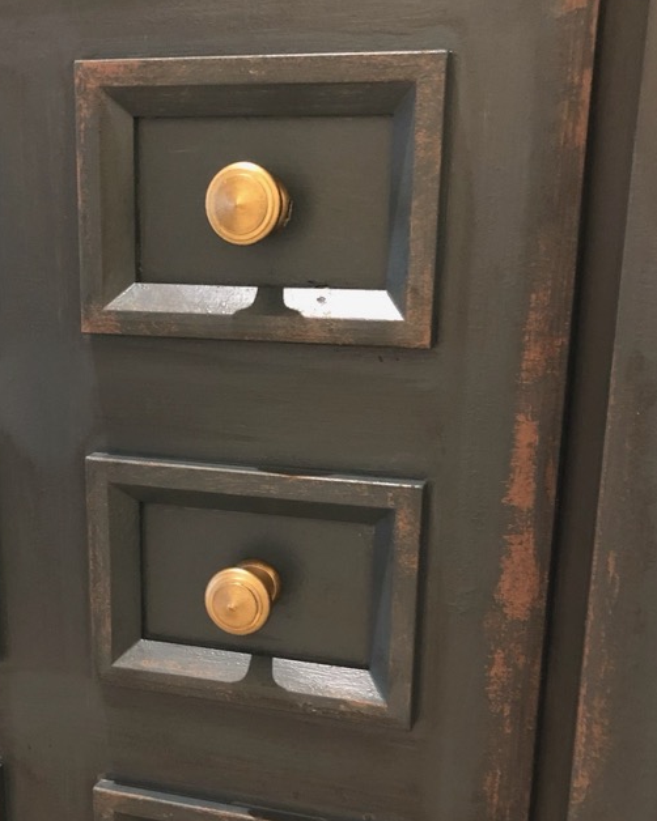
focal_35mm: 47
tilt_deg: -15.4
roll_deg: -1.1
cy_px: 545
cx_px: 212
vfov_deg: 39.1
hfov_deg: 31.8
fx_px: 1143
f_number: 1.8
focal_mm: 3.99
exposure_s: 1/4
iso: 100
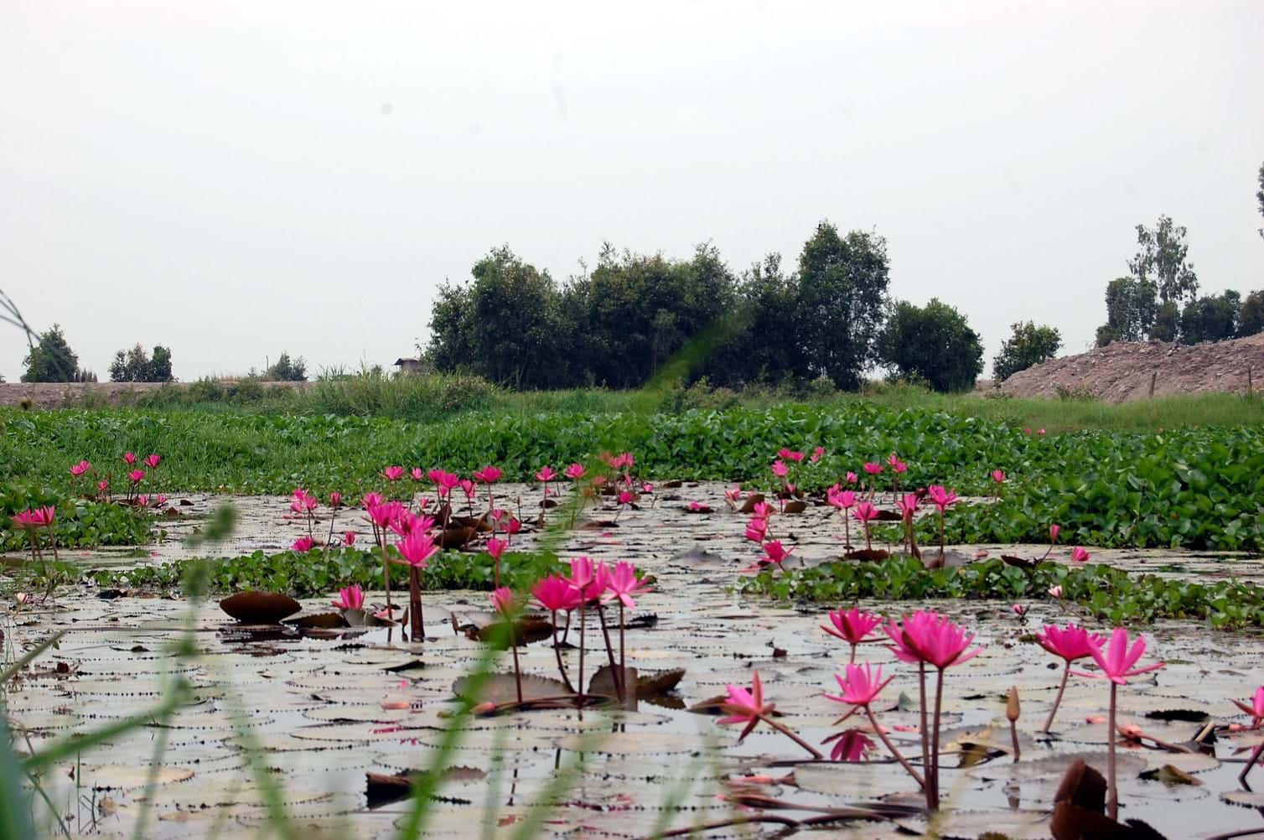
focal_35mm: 82
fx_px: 2893
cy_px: 420
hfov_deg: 24.6
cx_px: 632
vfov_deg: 16.5
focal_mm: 55
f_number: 8
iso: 200
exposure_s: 1/320
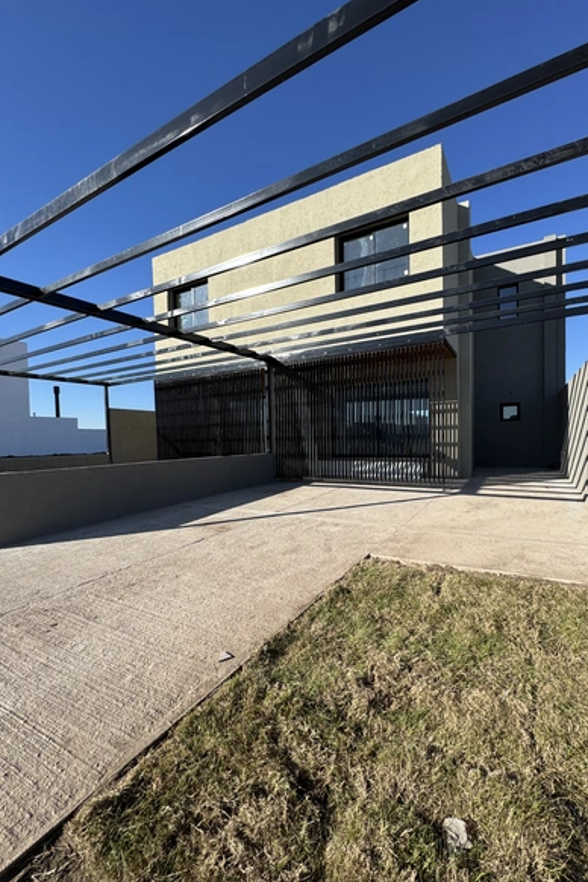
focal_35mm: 15
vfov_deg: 100.4
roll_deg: +1.0
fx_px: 367
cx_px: 327
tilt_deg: -1.6
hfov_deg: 77.0
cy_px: 449
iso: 50
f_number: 2.2
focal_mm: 2.22
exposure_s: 1/1748
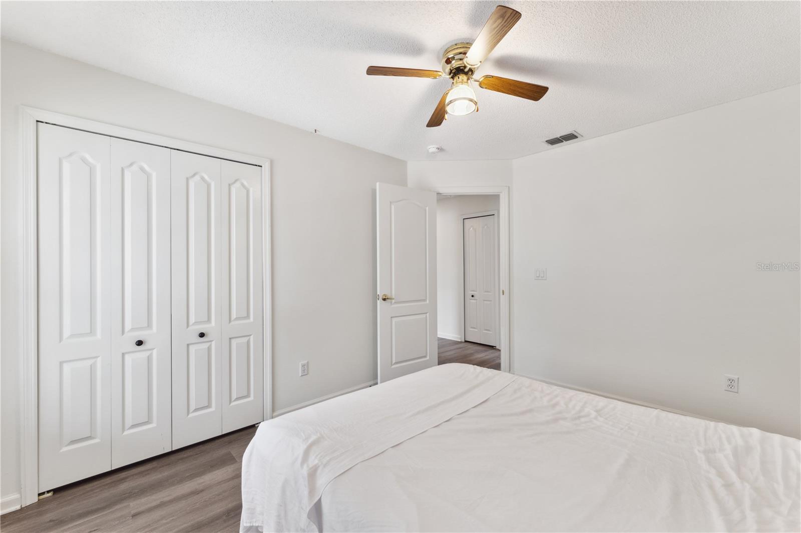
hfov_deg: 104.3
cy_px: 266
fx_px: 311
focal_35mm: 14
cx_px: 400
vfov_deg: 81.2
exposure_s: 1/10
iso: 400
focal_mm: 14
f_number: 8
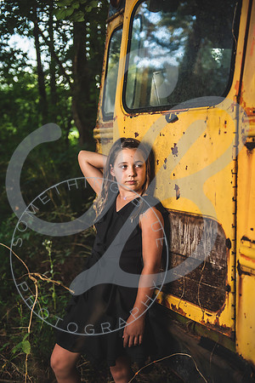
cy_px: 192
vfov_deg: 38.2
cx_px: 128
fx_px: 552
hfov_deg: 26.0
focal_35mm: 52
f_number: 2.8
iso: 100
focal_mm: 52
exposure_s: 1/160
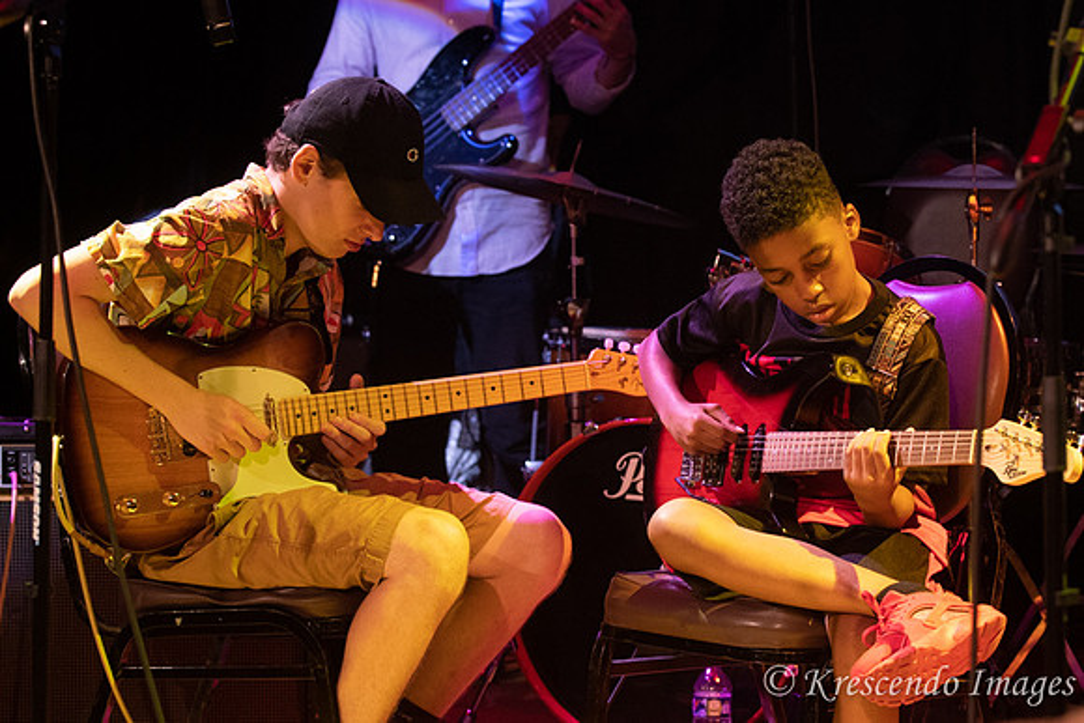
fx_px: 3450
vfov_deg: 12.0
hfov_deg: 17.9
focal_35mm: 115
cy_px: 357
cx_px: 591
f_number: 4
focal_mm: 70
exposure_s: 1/200
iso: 3200
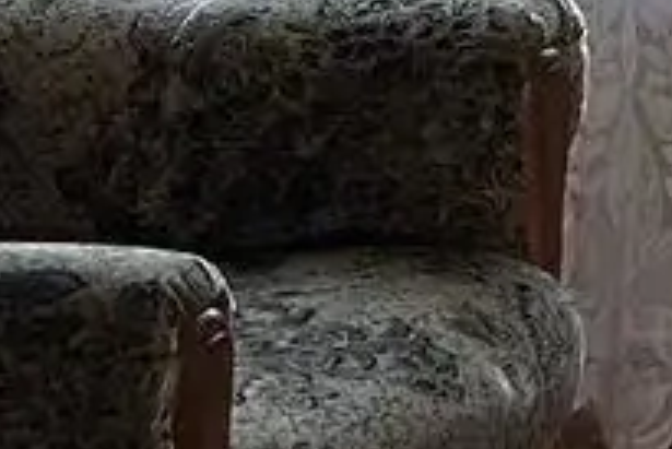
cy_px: -708
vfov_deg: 6.2
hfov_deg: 8.3
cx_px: 1980
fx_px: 3941
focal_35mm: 211
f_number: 1.5
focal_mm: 5.7
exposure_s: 1/88
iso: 125
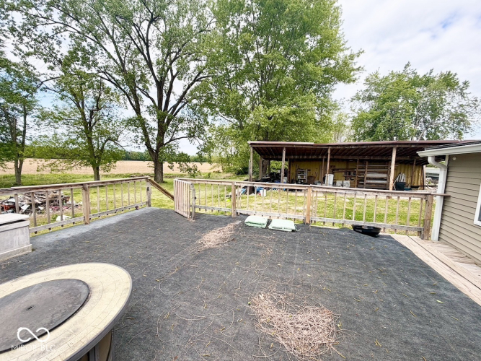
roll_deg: -0.6
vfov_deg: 85.7
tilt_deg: -4.5
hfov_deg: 102.1
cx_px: 240
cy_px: 180
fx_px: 194
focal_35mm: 14
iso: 40
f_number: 2.2
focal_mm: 2.22
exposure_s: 1/770
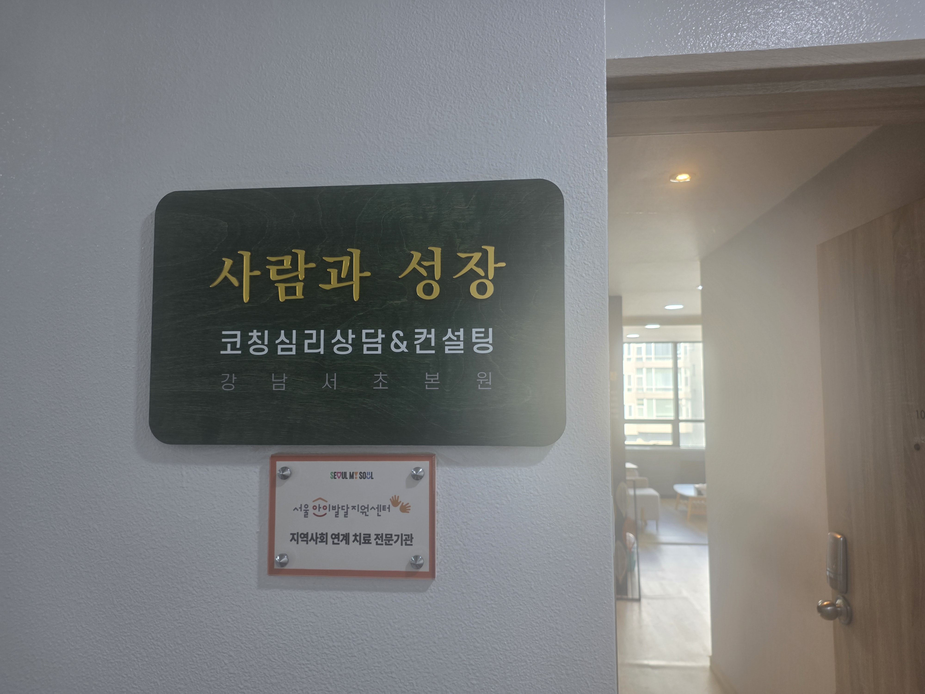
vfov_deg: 58.9
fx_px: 615
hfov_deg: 73.9
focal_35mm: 23
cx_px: 462
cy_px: 347
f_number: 1.7
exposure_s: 1/120
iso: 80
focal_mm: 6.25
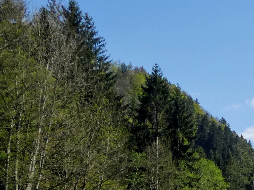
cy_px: 265
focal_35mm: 95
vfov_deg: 14.7
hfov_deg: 17.3
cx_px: 442
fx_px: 697
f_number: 3.3
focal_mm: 4.3
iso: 80
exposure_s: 1/1000
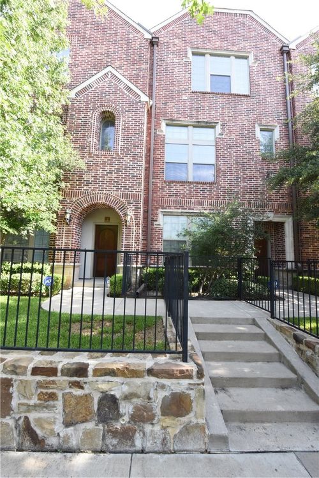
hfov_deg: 81.3
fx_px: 186
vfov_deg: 104.2
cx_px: 160
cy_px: 239
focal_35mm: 14
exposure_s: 1/60
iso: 2500
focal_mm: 14
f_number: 22
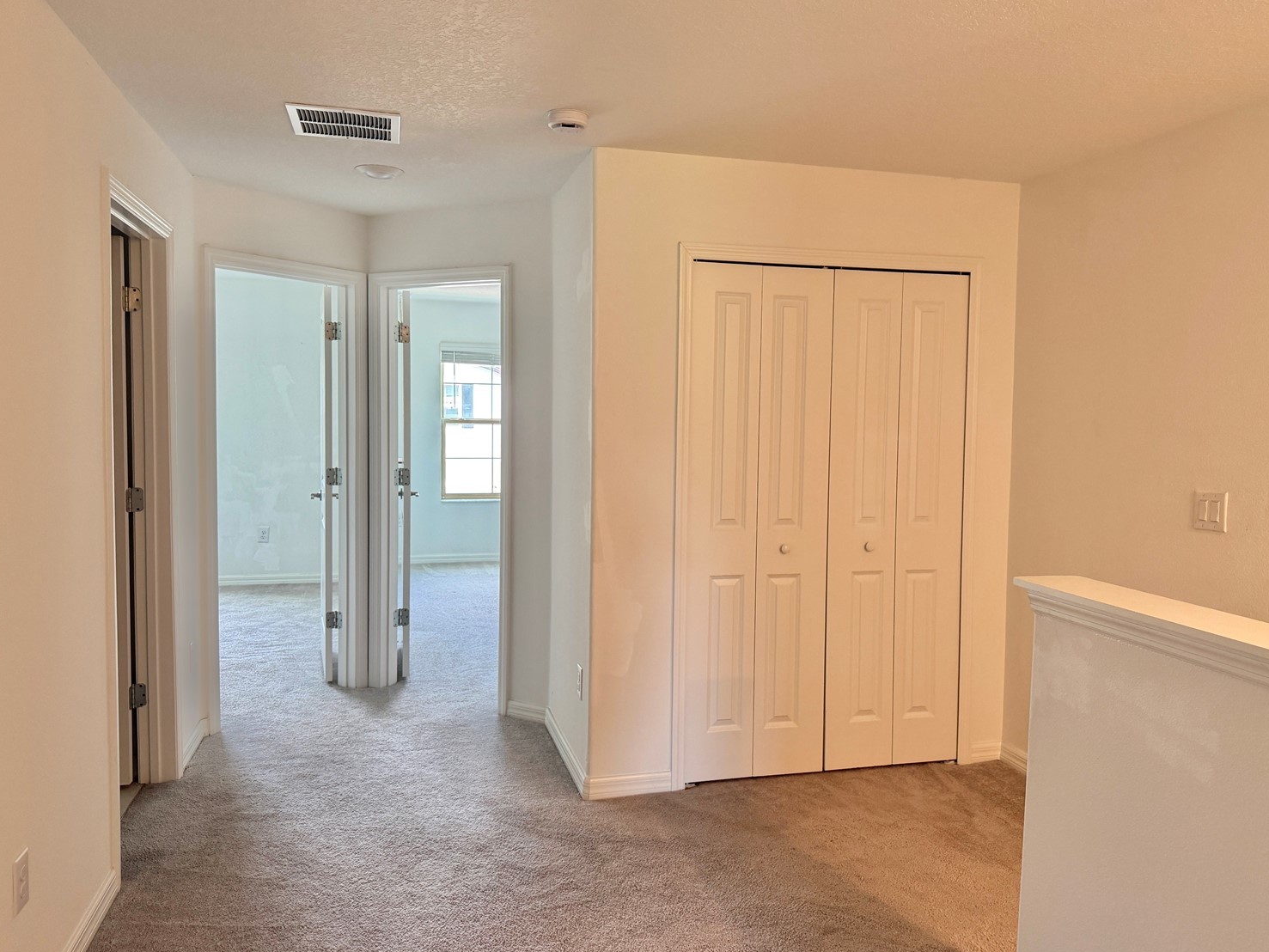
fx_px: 953
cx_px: 667
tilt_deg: -2.9
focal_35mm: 26
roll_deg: -1.3
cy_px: 460
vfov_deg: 53.1
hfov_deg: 67.3
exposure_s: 1/120
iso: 200
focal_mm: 6.76
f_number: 1.78
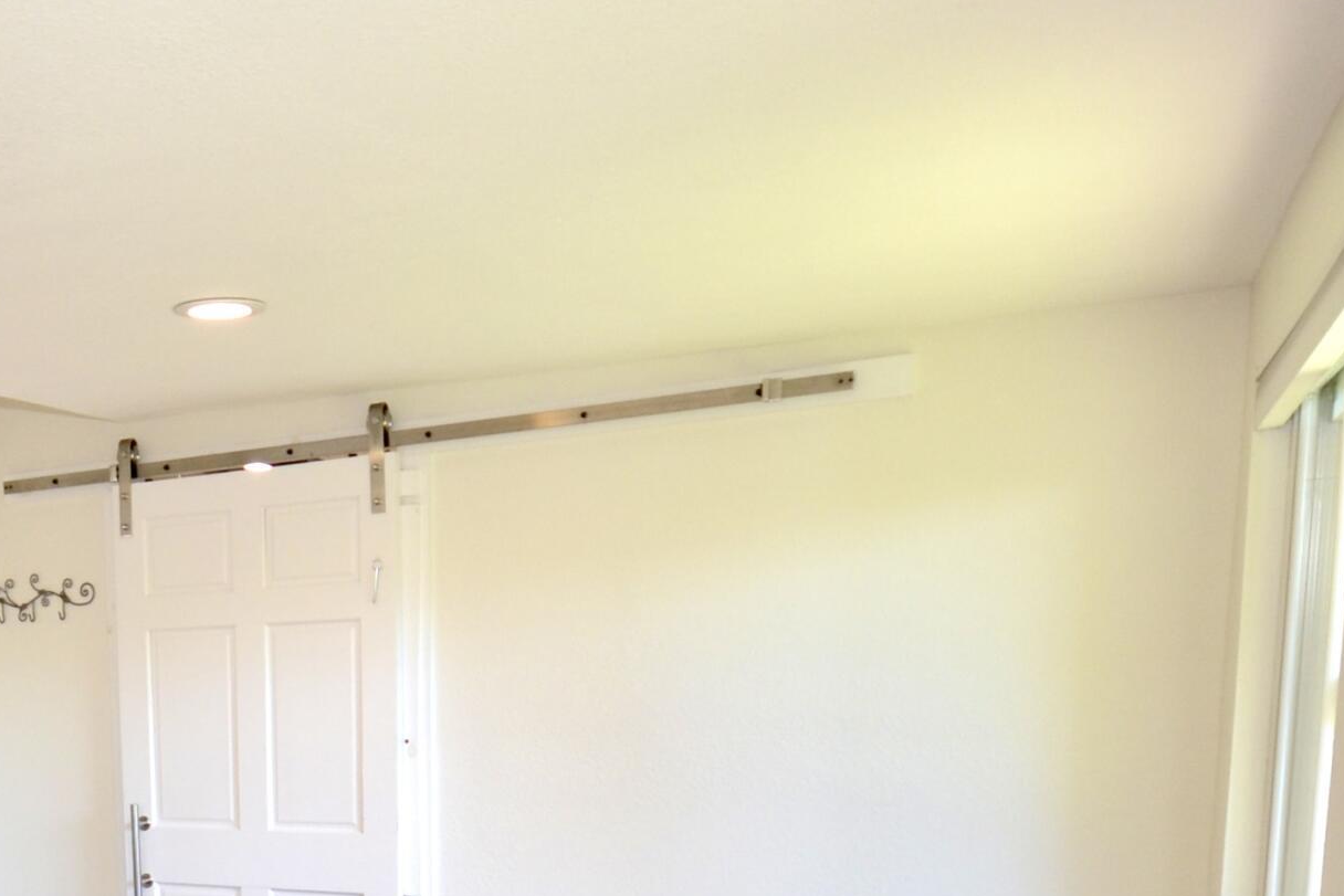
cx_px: 88
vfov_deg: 32.7
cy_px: 919
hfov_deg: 45.9
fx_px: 1381
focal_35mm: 37
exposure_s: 1/60
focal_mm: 10
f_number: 4
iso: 500
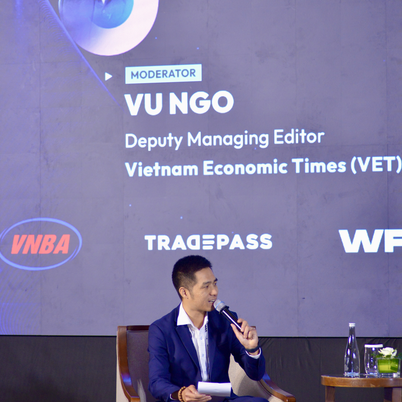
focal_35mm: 178
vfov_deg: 9.8
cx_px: 215
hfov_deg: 9.8
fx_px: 2339
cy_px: 196
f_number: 2.8
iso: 1600
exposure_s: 1/250
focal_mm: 125
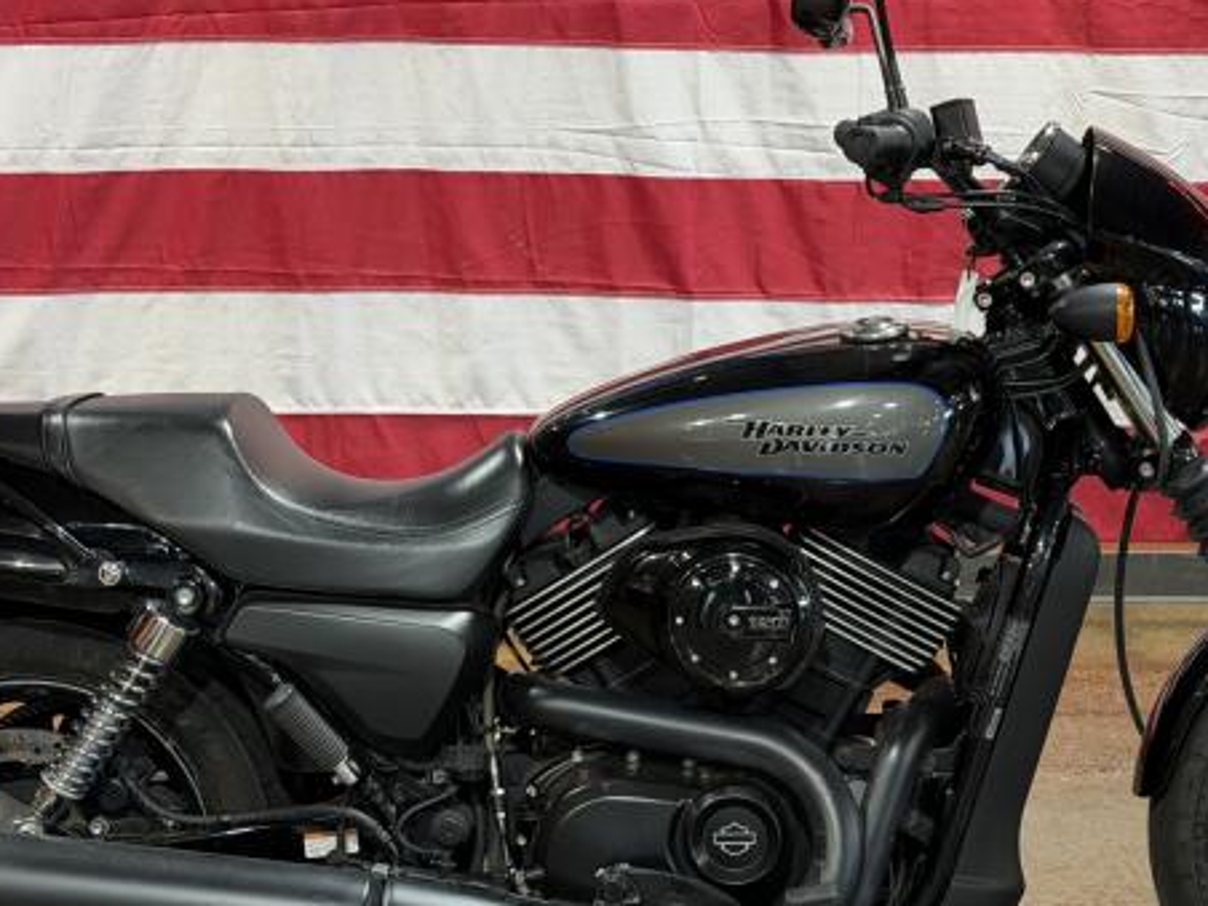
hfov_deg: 23.0
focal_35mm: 85
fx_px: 2966
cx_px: 698
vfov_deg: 17.3
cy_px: 575
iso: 80
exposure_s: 1/60
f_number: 1.78
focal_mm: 6.76
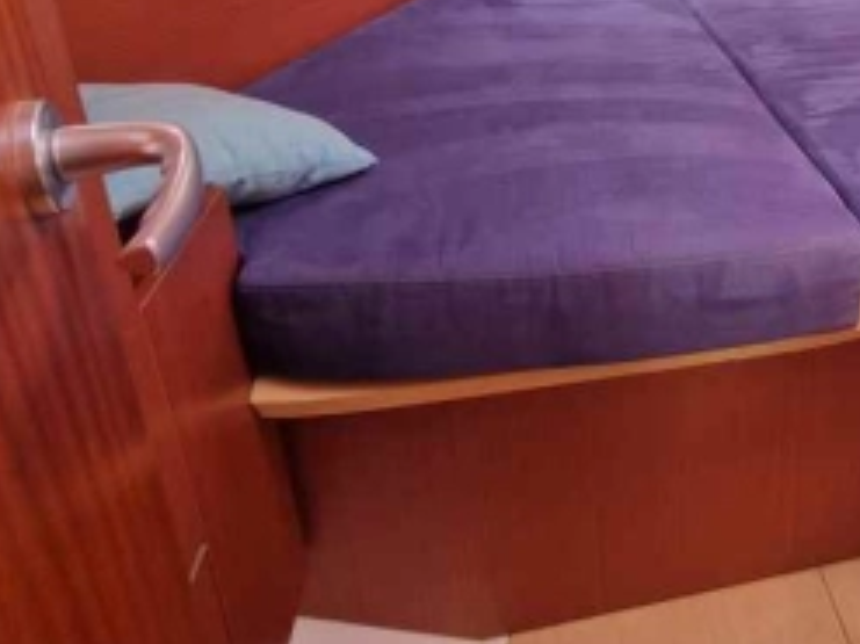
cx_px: 703
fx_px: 720
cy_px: 75
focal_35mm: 29
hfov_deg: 56.6
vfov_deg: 44.3
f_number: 2.2
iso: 125
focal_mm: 2.2
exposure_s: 1/50
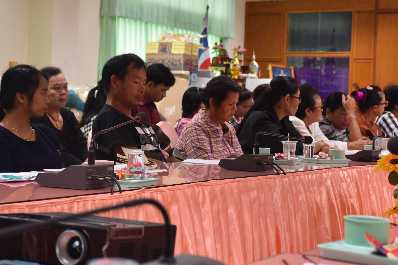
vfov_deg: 17.3
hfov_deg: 25.7
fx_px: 873
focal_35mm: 79
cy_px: 118
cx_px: 223
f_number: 4.5
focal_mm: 42
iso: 1000
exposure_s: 1/60
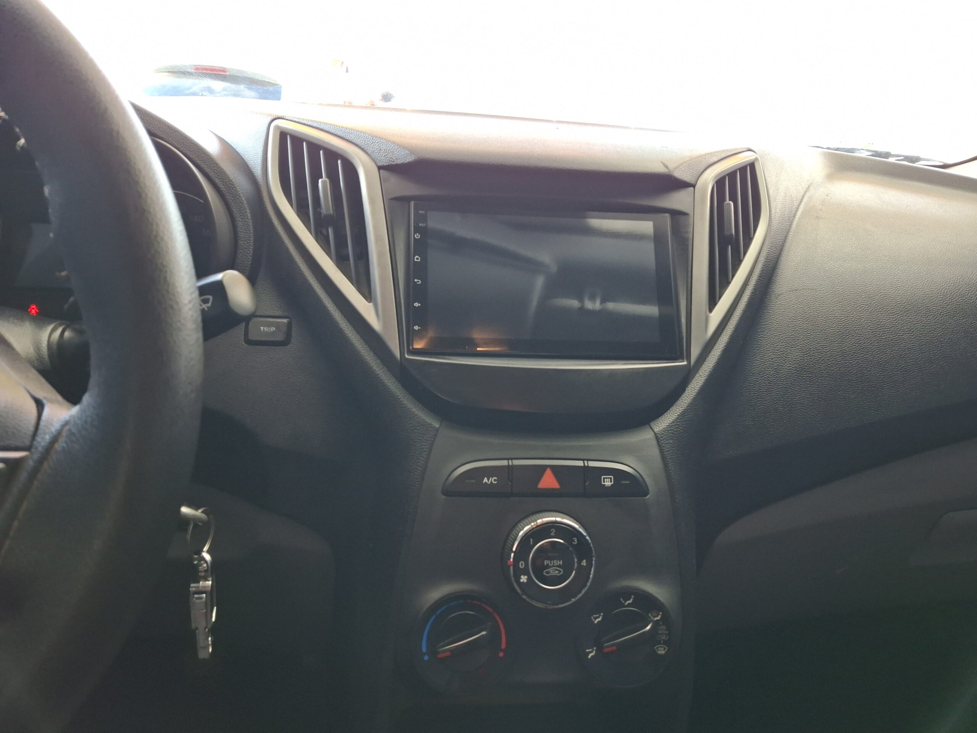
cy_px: 366
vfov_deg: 54.9
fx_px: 706
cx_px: 488
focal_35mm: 25
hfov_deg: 69.4
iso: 200
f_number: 1.8
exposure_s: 1/100
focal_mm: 4.69
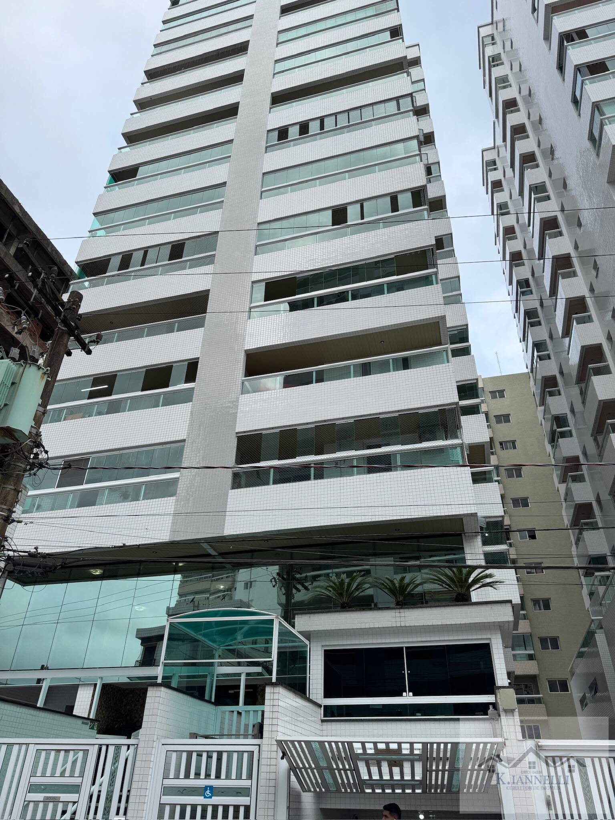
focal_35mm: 24
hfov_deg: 56.8
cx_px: 308
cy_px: 410
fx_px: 569
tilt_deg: +35.4
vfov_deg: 71.6
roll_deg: +0.6
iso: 80
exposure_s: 1/1285
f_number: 1.78
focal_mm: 6.76
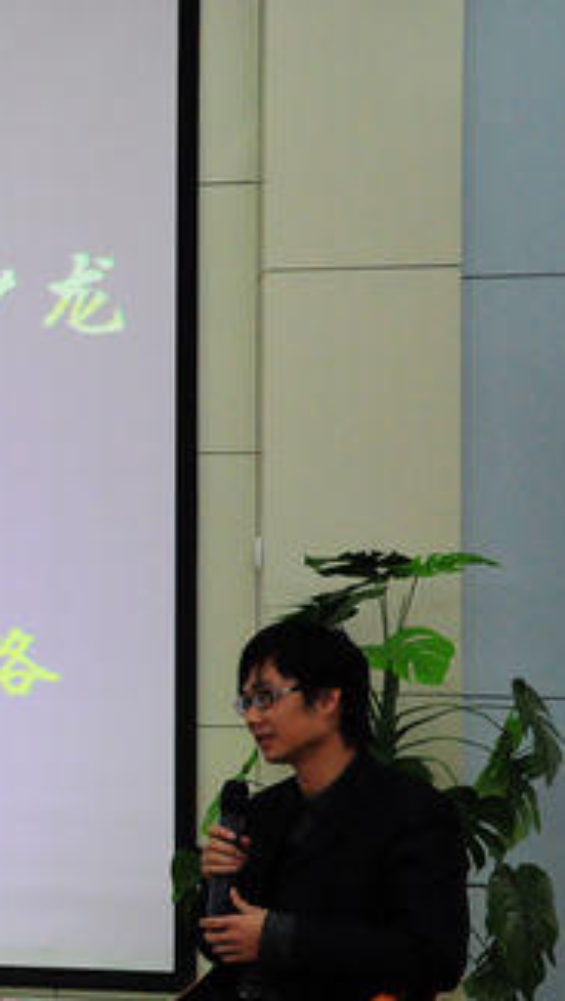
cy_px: 586
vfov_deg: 28.2
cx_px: -316
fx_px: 1992
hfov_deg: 14.8
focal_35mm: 75
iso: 2800
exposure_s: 1/50
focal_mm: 26
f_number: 5.6
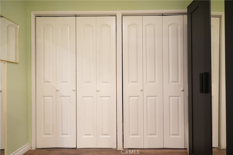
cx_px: 116
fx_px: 155
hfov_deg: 73.7
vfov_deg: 53.1
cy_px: 78
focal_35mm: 24
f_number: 4
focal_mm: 24
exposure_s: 1/160
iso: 6400
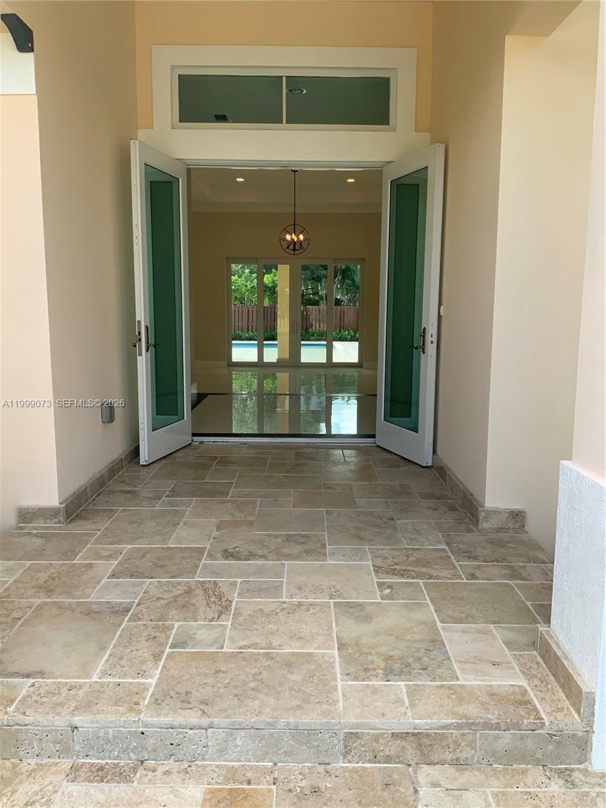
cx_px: 303
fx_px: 677
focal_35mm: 29
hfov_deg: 48.2
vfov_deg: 61.7
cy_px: 404
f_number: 1.8
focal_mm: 3
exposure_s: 1/318
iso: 16
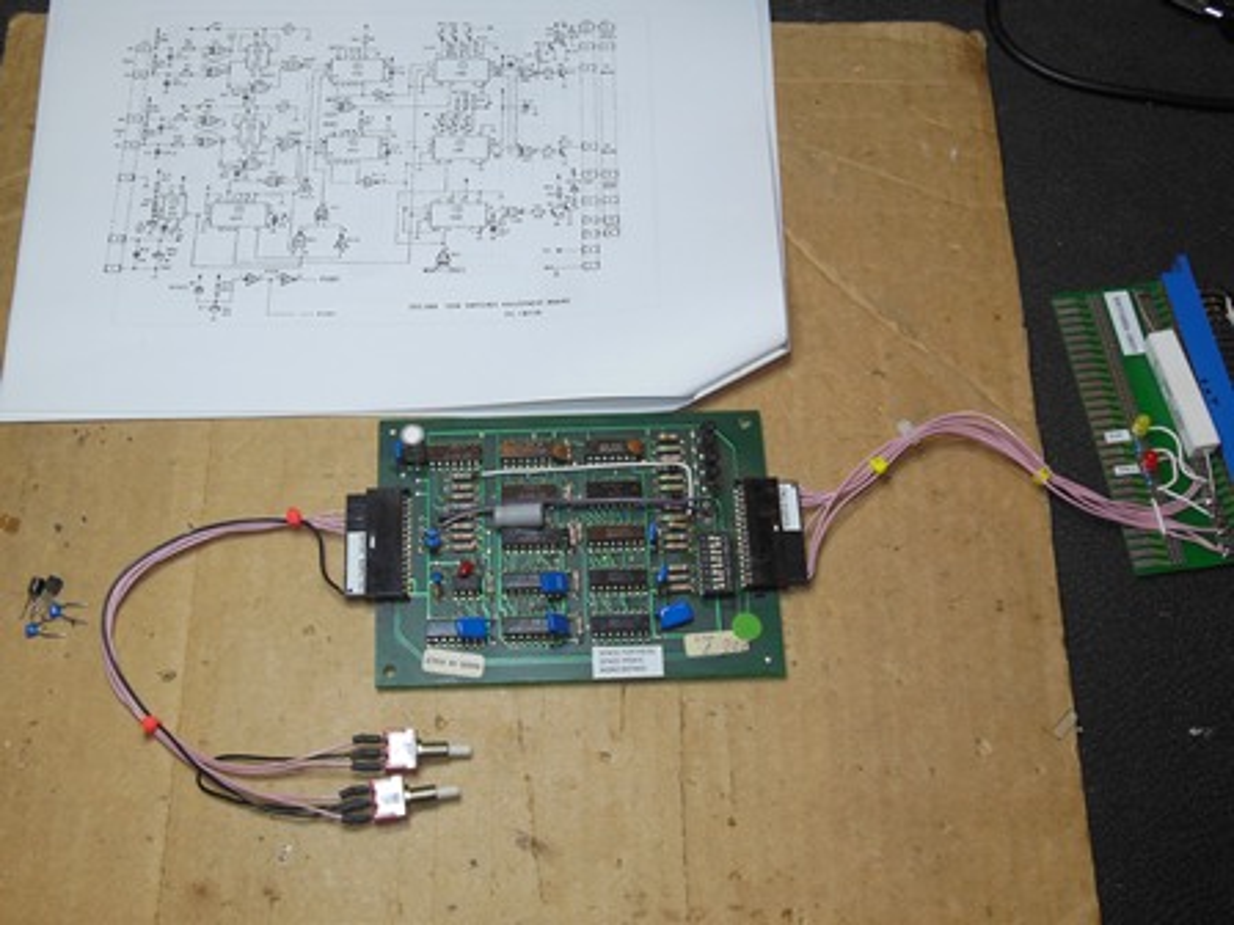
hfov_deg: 43.9
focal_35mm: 43
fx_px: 1533
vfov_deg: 33.6
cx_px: 617
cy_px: 462
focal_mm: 7.7
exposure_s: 1/30
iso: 125
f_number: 3.8
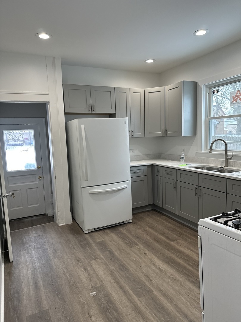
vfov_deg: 71.6
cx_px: 120
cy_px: 161
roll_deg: +0.4
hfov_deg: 56.8
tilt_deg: -7.0
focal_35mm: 24
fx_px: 223
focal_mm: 6.86
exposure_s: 1/120
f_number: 1.78
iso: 160
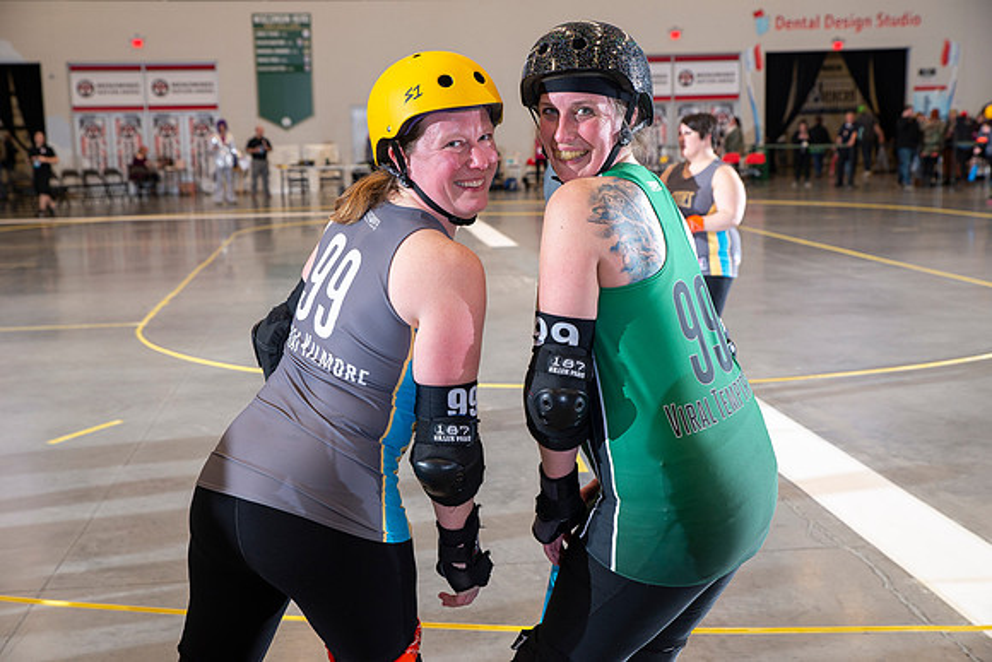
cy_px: 331
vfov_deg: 24.6
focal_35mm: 55
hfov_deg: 36.2
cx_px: 496
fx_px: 1516
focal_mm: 55
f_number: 6.3
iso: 640
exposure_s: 1/160
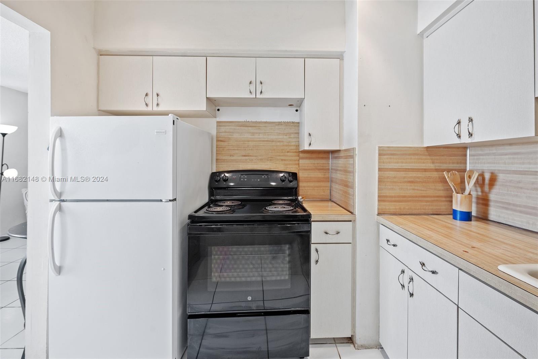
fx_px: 209
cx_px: 269
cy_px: 180
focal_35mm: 14
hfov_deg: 104.2
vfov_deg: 81.2
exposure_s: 1/13
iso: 1000
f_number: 8
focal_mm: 14
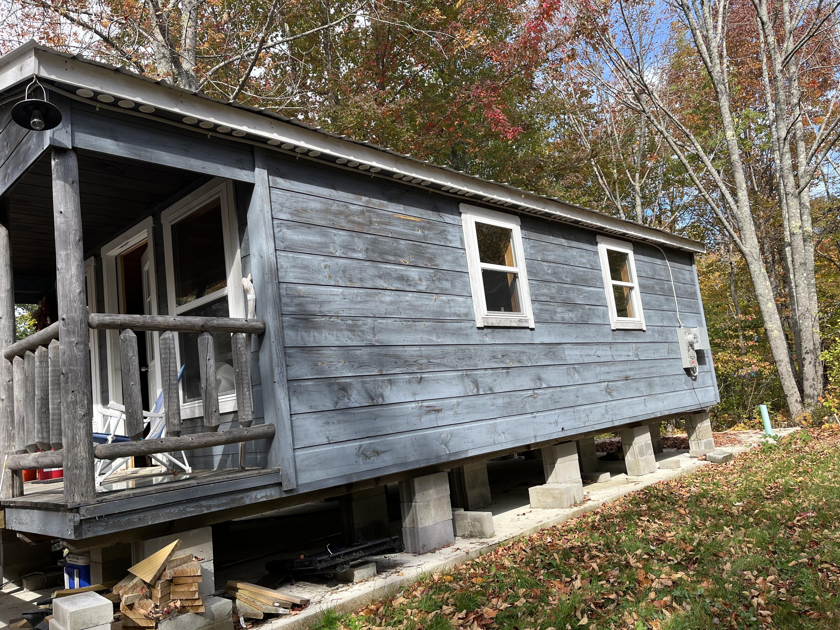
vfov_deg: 53.1
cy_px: 315
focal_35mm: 26
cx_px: 420
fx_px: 631
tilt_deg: +7.0
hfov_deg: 67.3
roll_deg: +5.8
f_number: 1.6
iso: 50
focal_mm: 5.1
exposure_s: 1/1279
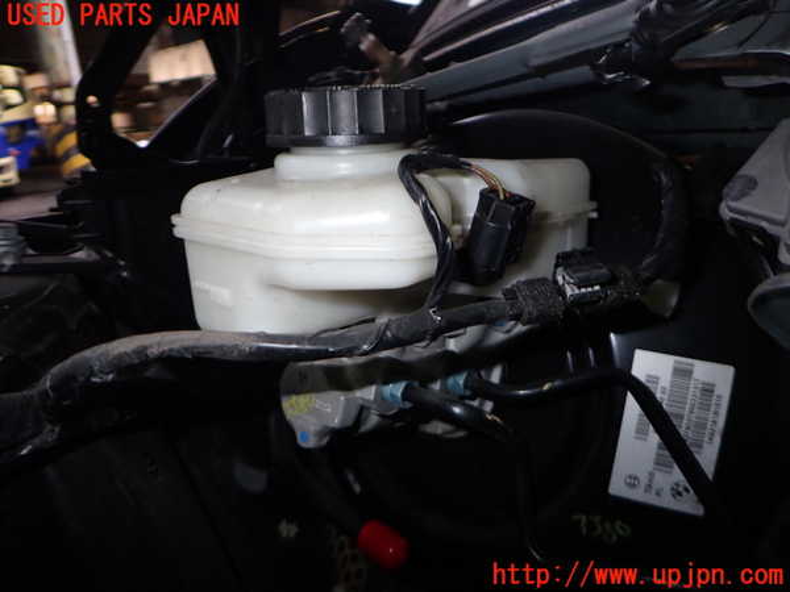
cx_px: 395
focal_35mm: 25
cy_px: 296
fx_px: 571
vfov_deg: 54.9
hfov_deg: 69.4
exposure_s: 1/30
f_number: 5.6
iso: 200
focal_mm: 4.5
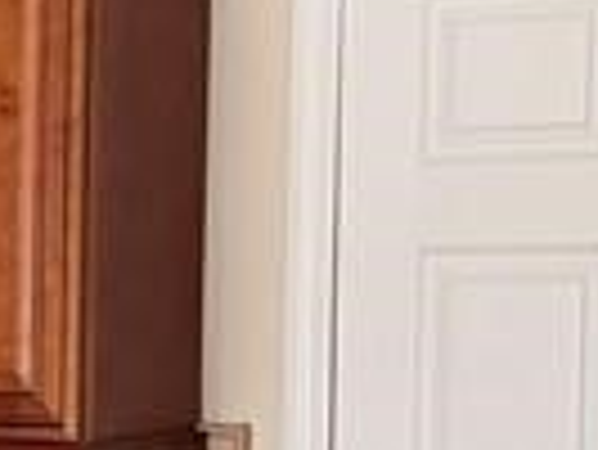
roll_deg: +0.7
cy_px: 549
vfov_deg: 8.0
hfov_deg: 9.8
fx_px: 3199
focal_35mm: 185
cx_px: -638
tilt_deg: -5.5
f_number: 1.78
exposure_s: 1/39
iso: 80
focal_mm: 6.76
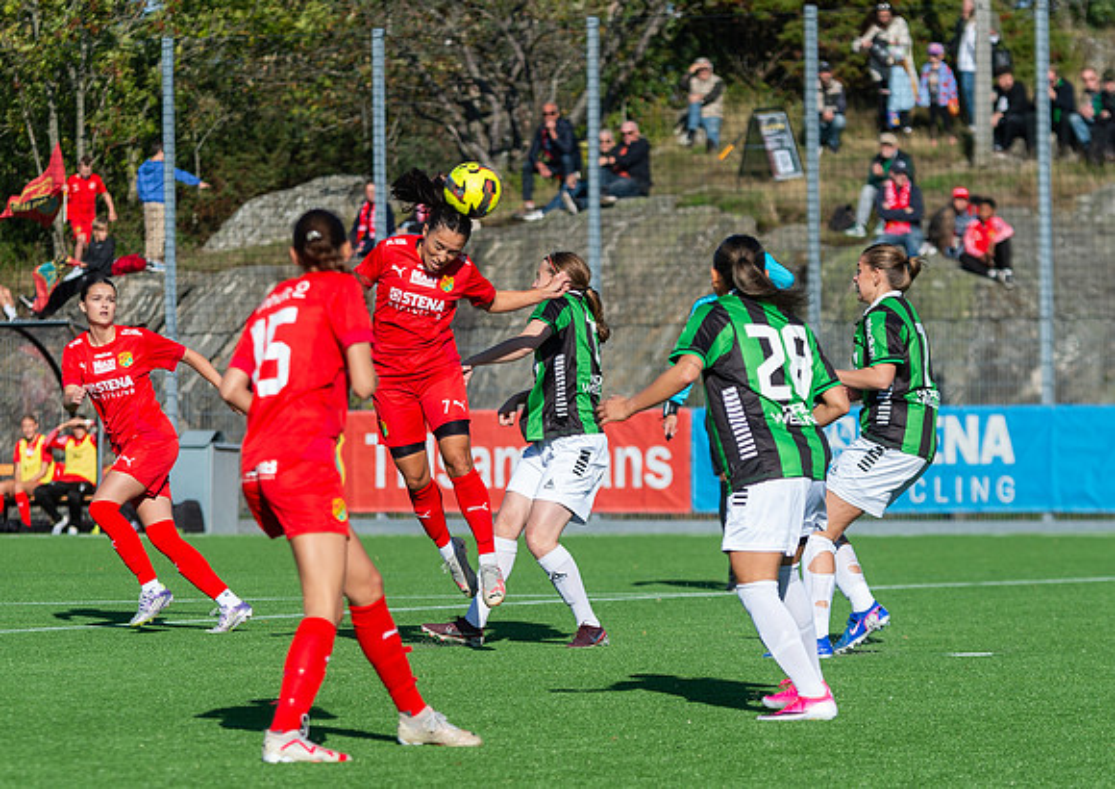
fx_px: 7243
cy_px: 418
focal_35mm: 230
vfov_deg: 6.2
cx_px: 505
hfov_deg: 8.8
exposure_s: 1/1600
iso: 140
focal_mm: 130
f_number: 4
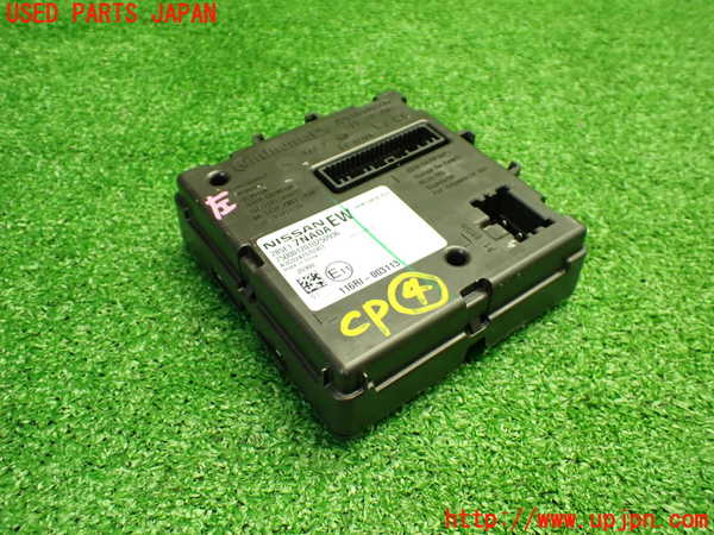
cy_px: 268
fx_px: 619
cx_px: 357
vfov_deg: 46.8
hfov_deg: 60.0
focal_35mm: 30
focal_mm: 5.4
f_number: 2.3
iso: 800
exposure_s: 1/100
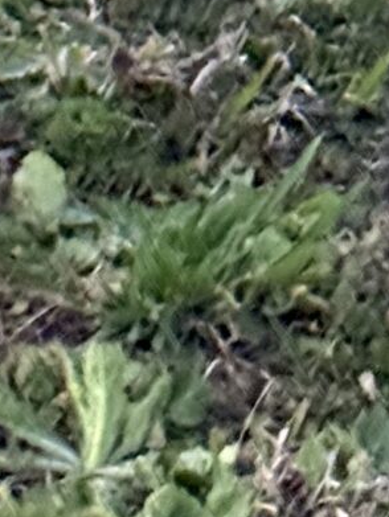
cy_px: -112
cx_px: -687
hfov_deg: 4.6
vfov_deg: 6.3
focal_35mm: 314
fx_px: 4697
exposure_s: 1/40
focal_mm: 6.76
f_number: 1.78
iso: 500
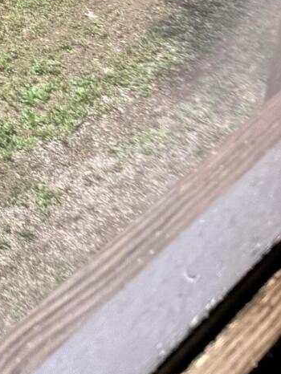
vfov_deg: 16.2
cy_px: -295
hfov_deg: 12.3
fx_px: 1114
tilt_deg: -21.7
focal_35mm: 103
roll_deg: +2.5
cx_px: -319
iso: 80
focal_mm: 6.76
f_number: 1.78
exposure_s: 1/588
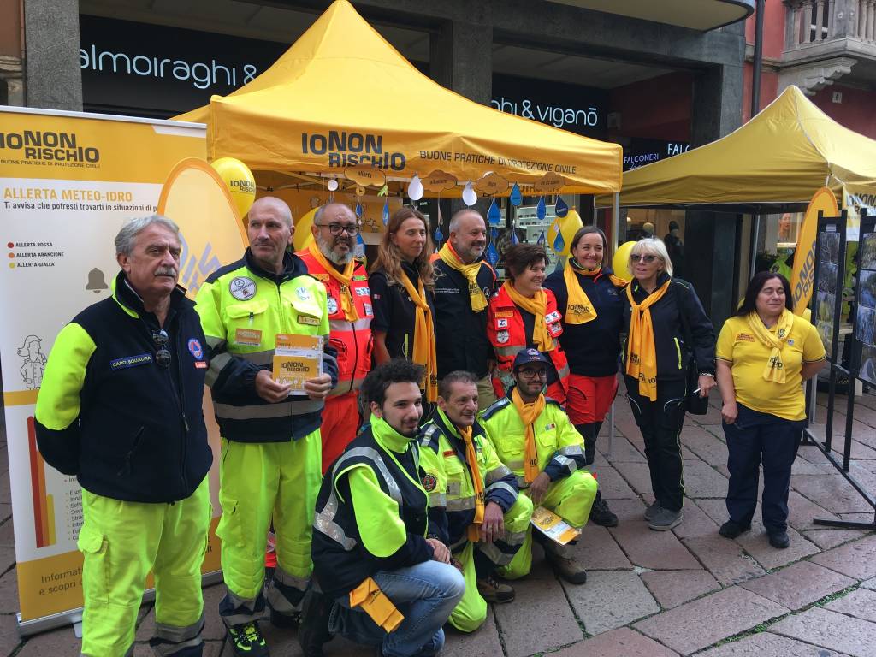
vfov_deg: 48.2
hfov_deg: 61.7
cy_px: 328
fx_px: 734
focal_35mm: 29
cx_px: 438
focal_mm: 4.15
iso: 25
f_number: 2.2
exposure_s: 1/126
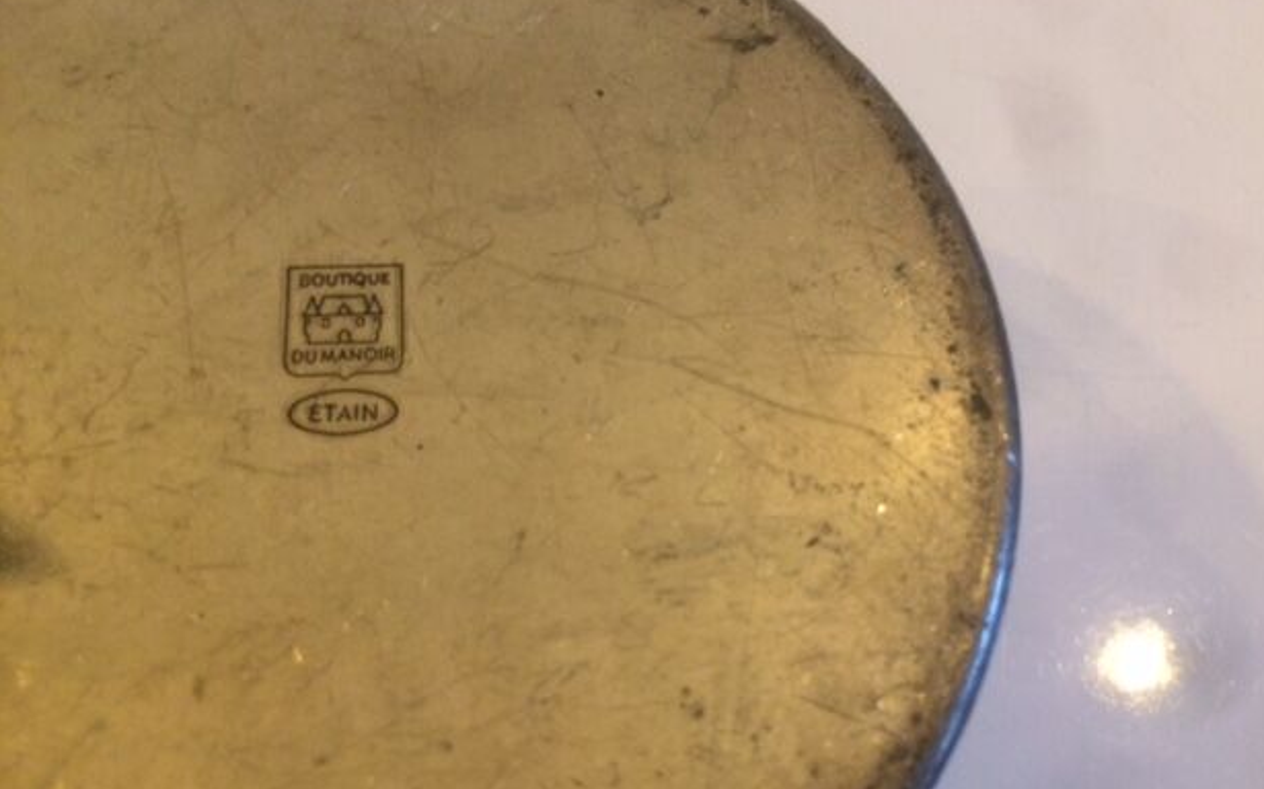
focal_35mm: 32
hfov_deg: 59.7
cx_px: 654
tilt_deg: -69.2
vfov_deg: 39.3
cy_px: 466
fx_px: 1102
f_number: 2.2
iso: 250
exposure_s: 1/33
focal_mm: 4.15
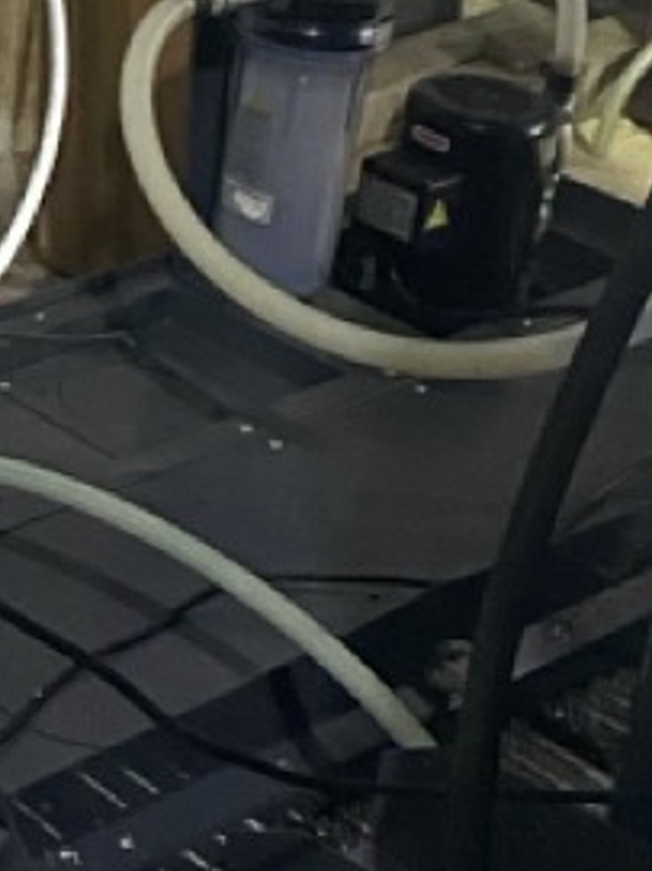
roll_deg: -6.3
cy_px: 48
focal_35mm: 123
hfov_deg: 11.1
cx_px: -607
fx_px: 3091
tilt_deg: -20.8
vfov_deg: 15.8
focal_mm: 4.25
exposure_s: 1/30
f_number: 1.8
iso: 640
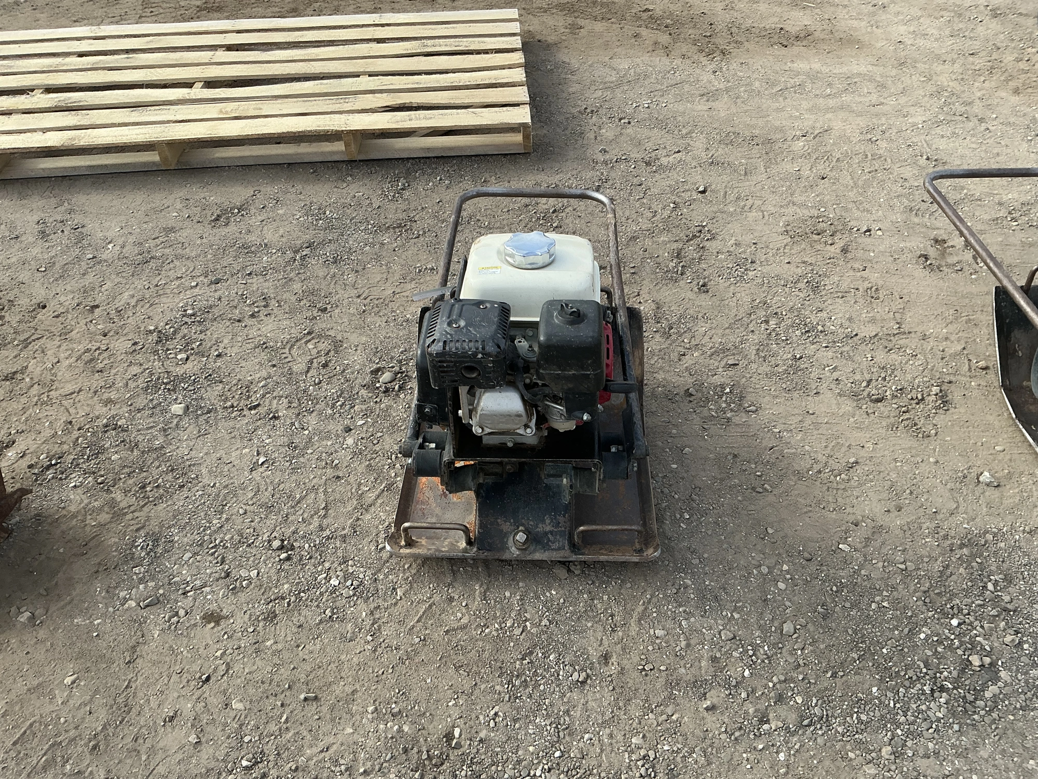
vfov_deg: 49.7
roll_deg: +2.2
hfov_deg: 63.4
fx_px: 840
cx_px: 519
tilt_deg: -41.0
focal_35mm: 28
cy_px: 390
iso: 25
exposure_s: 1/816
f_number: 1.8
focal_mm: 3
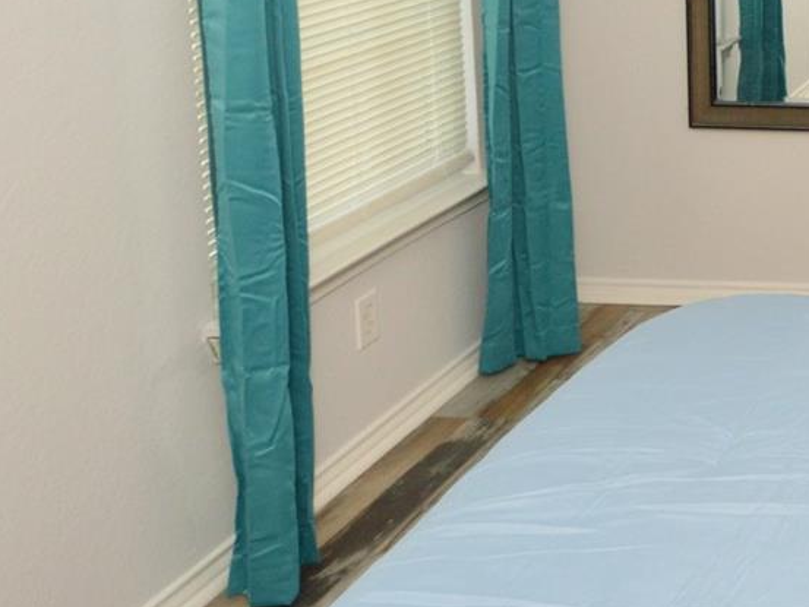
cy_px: -84
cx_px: 1144
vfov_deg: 26.5
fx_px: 1169
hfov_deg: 28.4
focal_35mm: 50
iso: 800
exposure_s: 1/80
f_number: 10
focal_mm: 12
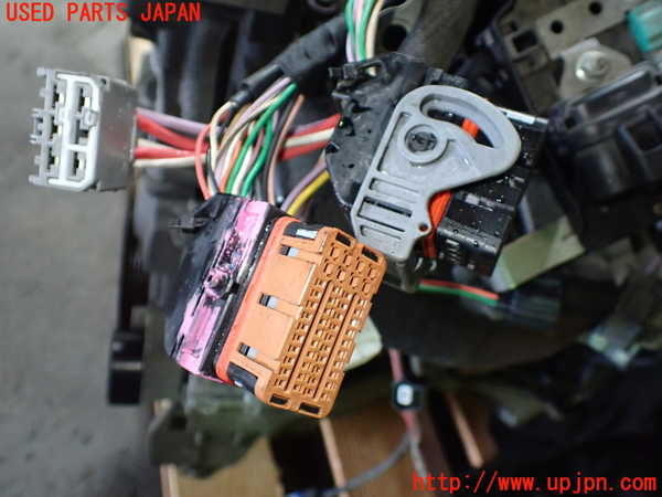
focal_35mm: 30
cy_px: 248
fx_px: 574
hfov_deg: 60.0
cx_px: 331
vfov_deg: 46.8
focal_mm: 5.4
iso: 800
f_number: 2.3
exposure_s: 1/125
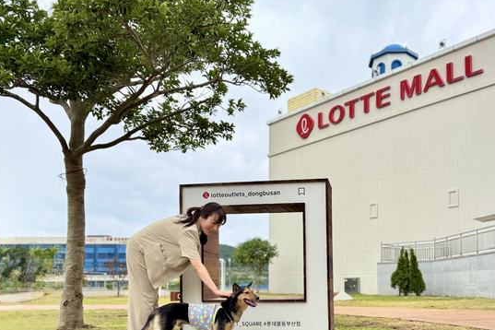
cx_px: 251
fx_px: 357
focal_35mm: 26
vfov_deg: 49.6
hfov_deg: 69.4
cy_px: 168
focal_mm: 6.76
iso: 80
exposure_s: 1/4608
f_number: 1.78
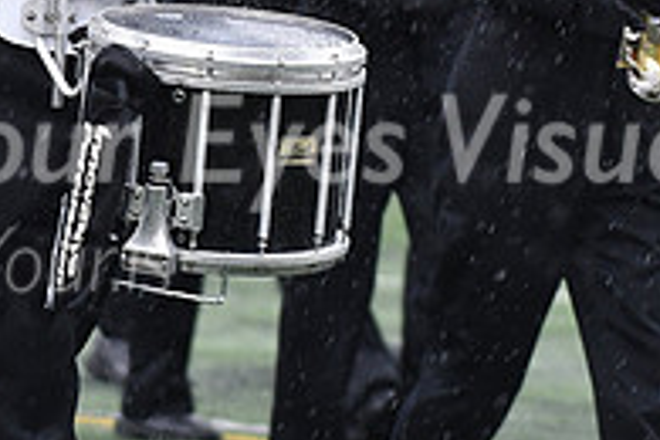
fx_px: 16389
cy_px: -86
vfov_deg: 1.5
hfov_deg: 2.3
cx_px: 20
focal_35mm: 894
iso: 1000
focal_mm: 200
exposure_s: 1/640
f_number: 4
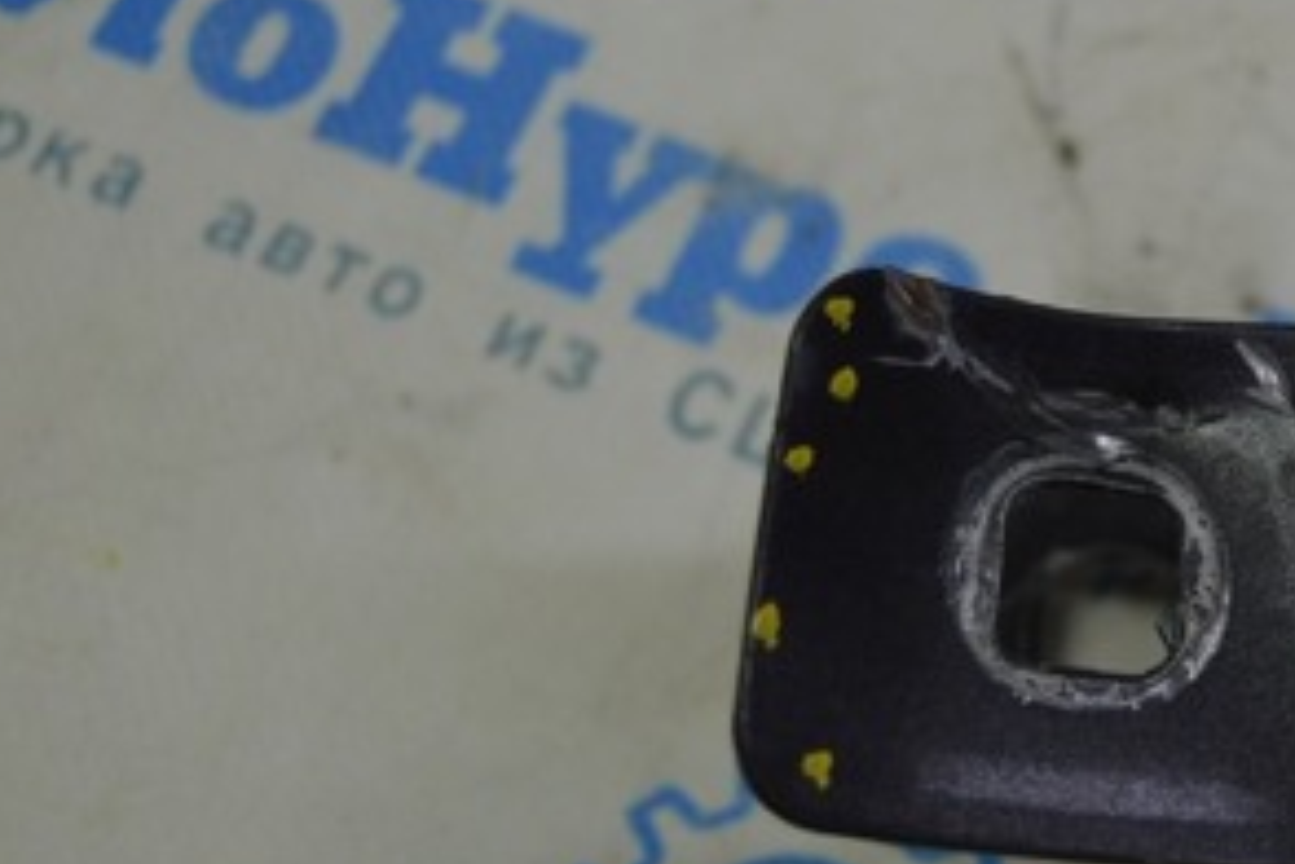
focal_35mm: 111
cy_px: 377
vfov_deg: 12.3
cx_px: 1251
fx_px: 3993
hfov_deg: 18.0
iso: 400
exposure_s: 1/80
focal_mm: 34
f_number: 4.5
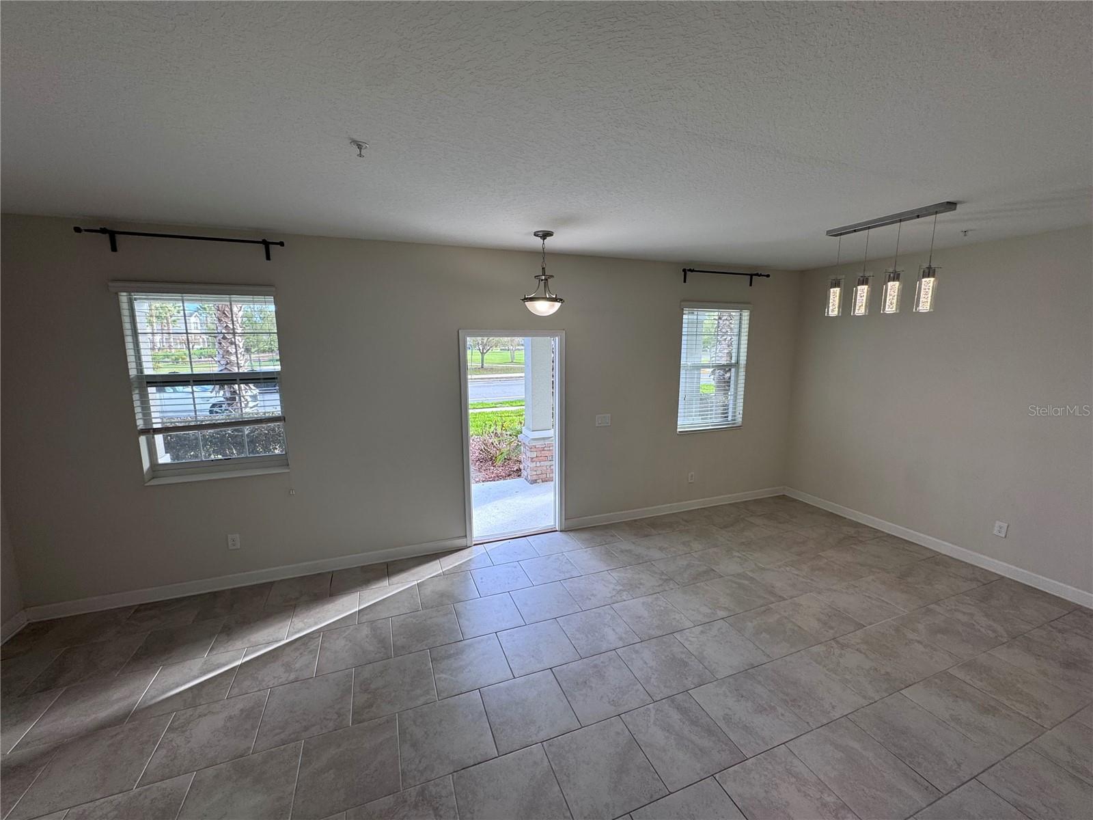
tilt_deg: -9.1
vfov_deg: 85.7
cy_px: 410
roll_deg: -0.3
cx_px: 546
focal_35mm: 14
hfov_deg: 102.1
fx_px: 442
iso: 50
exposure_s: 1/120
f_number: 2.2
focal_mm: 2.22
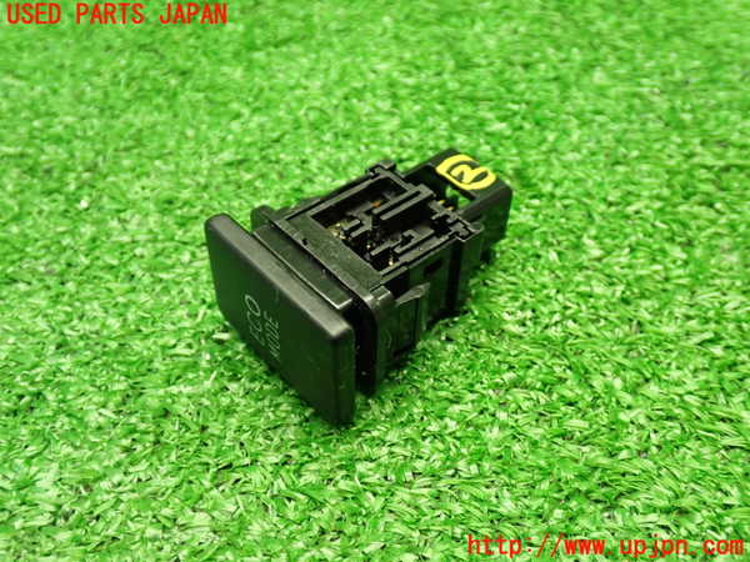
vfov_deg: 37.7
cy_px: 281
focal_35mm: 38
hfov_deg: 49.0
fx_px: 823
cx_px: 375
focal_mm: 6.83
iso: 500
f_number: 2.7
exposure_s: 1/40
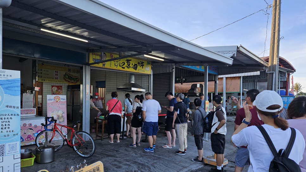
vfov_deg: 44.2
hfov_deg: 71.9
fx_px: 211
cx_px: 148
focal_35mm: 26
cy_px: 99
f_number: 1.8
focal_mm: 5.4
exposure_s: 1/171
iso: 25
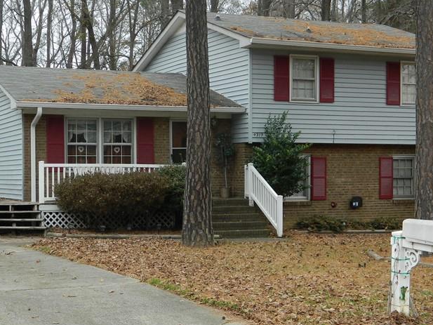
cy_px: 200
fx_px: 851
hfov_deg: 28.4
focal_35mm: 68
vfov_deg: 21.6
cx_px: 152
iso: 80
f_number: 3.5
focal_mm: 7.3
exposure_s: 1/80
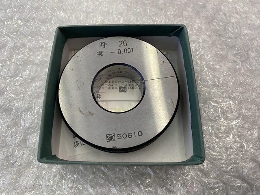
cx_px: 130
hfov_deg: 69.4
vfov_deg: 54.9
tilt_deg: -69.9
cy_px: 98
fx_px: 188
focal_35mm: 25
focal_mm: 4.25
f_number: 1.8
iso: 64
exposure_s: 1/121
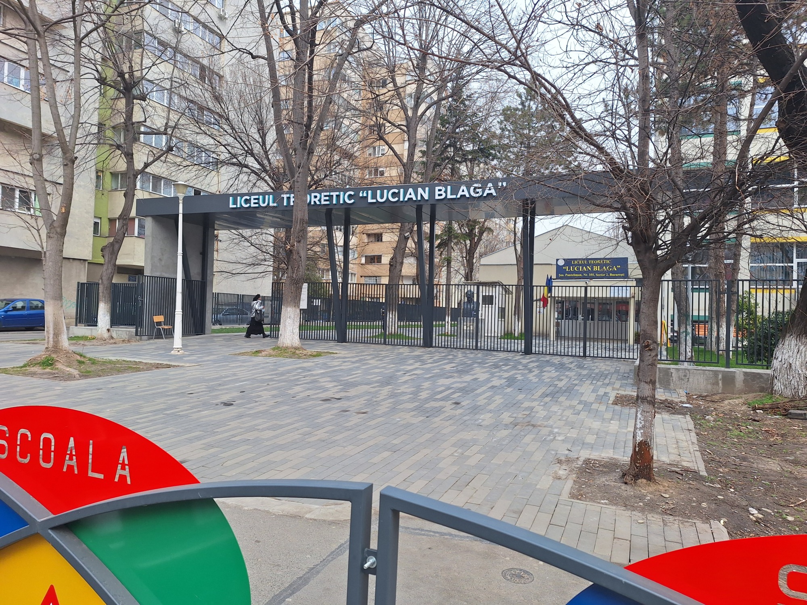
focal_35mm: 23
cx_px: 404
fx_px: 536
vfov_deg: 58.9
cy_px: 302
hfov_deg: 73.9
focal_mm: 5.54
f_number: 1.8
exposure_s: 1/917
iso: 40
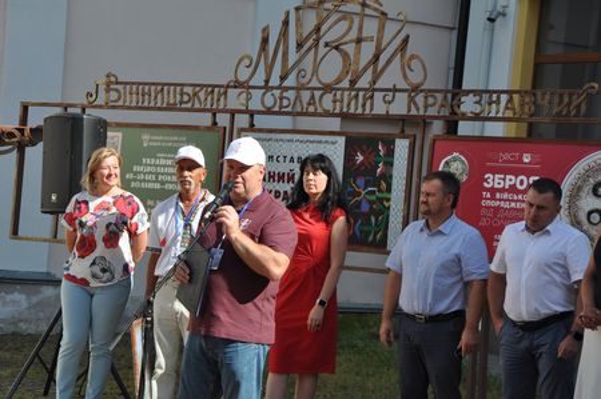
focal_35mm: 105
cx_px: 300
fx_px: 1751
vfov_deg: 13.0
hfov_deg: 19.5
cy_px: 200
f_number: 9
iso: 200
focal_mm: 70
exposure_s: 1/320
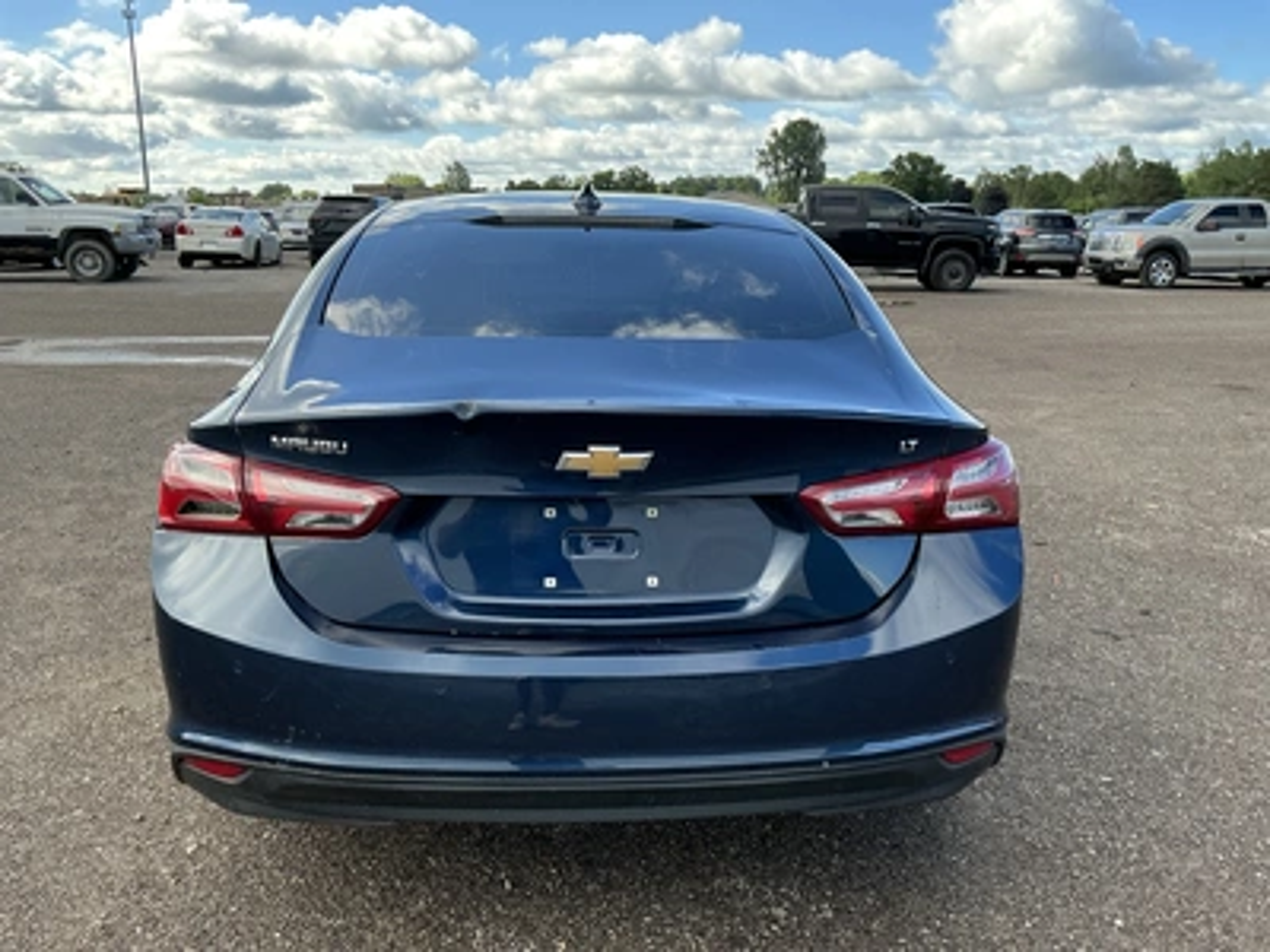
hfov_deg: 63.4
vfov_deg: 49.7
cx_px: 635
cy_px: 476
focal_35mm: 28
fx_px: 1027
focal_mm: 3
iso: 25
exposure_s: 1/415
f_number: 1.8
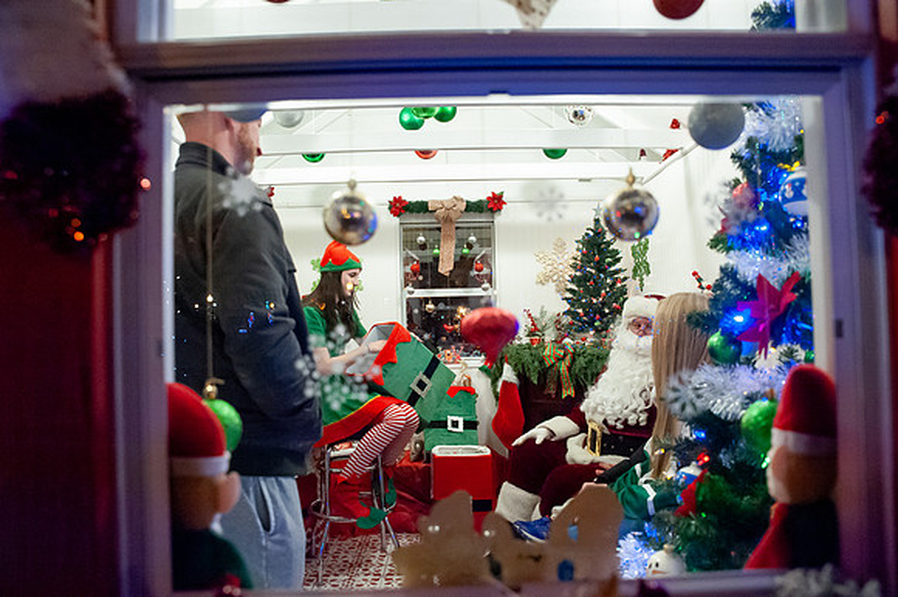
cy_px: 299
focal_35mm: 25
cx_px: 449
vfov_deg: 51.4
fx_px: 621
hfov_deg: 71.7
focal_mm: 24
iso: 4000
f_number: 5.6
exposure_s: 1/125
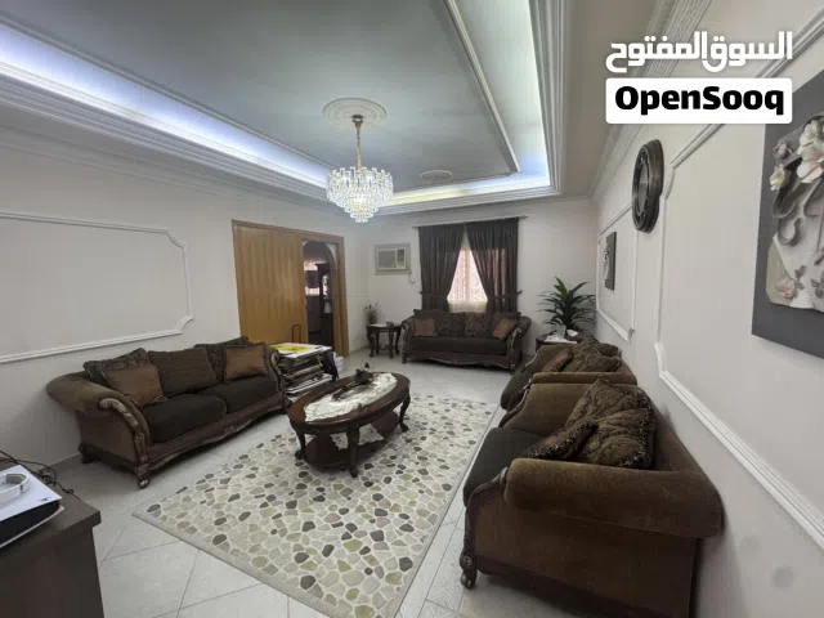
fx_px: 333
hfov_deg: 102.1
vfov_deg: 85.7
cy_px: 309
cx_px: 412
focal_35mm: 14
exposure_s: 1/60
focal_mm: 2.22
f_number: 2.2
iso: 200
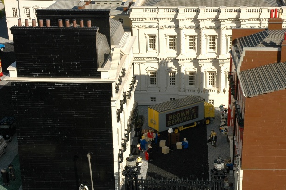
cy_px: 96
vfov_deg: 19.5
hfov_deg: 28.9
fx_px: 553
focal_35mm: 70
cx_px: 181
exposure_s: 1/125
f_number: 13
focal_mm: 35
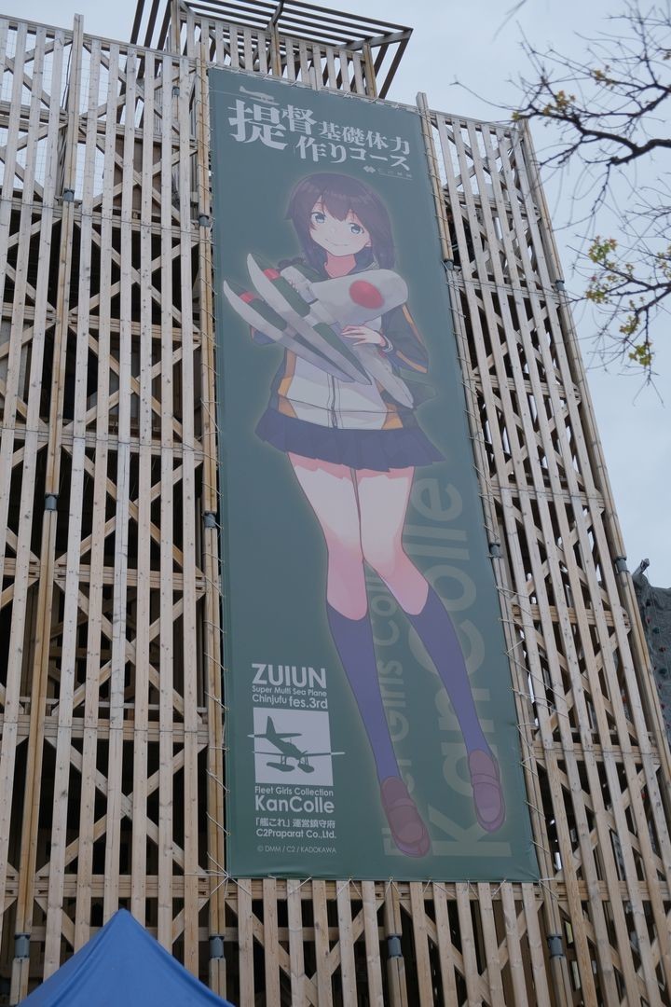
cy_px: 504
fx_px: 1174
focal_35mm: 42
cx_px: 336
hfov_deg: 31.9
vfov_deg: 46.4
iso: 640
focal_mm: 27.7
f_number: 4
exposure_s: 1/1900
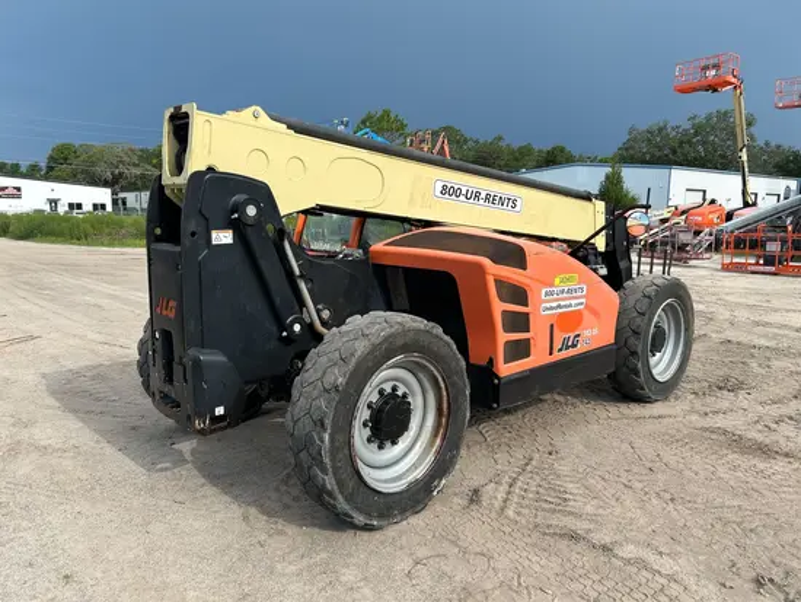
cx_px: 400
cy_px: 301
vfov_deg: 53.1
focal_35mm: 26
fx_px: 602
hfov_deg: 67.3
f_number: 1.5
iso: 50
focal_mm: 5.7
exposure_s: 1/1972
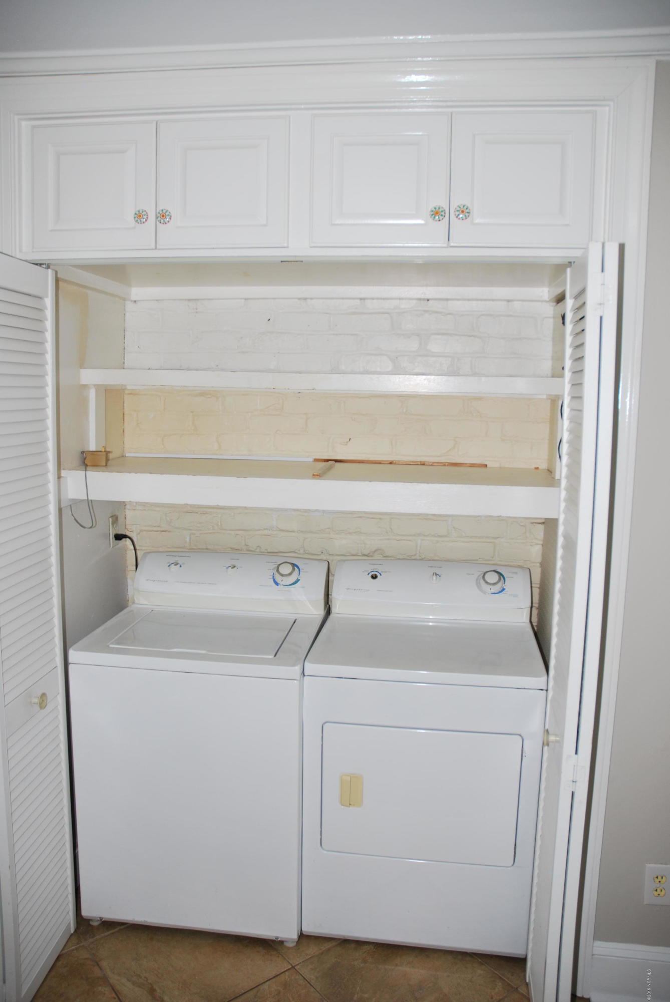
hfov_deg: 48.0
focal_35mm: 27
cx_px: 335
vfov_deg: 67.3
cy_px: 501
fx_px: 752
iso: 200
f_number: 4
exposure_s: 1/60
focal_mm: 18
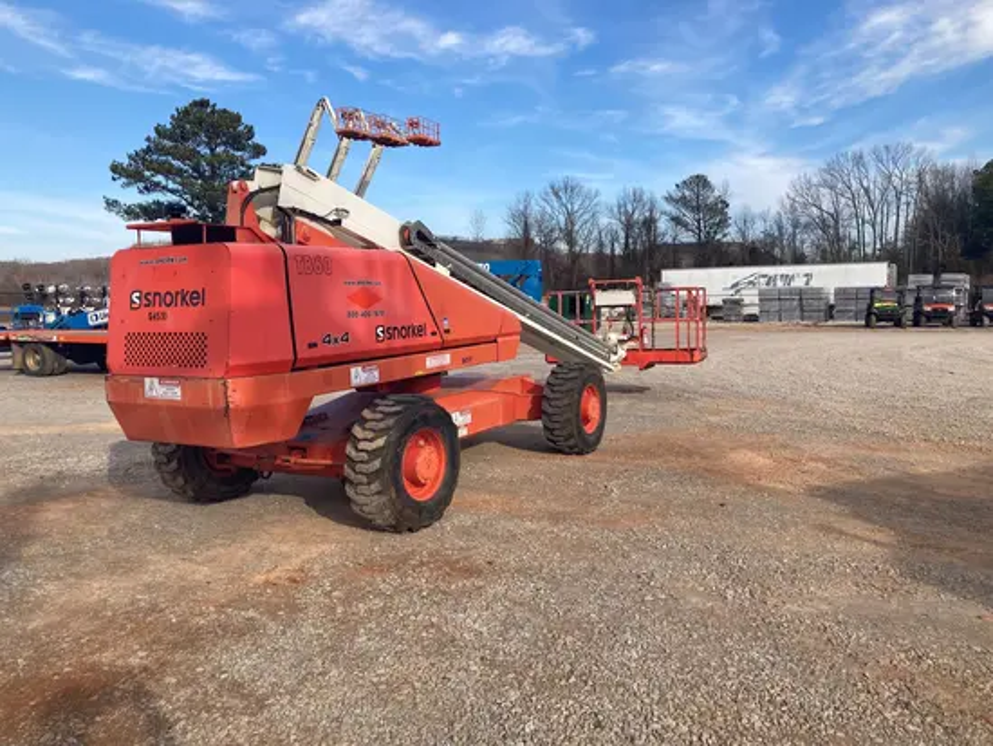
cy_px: 373
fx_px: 804
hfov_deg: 63.4
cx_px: 496
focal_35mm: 28
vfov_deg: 49.8
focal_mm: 3.99
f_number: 1.8
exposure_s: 1/1412
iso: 20
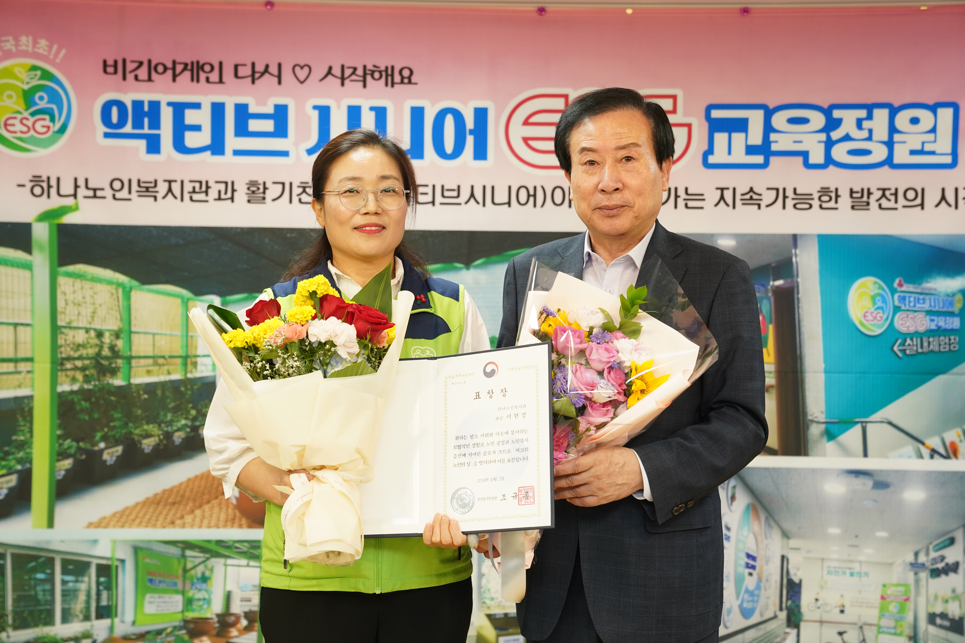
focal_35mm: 51
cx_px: 482
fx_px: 1367
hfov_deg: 38.9
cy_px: 322
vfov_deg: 26.5
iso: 1250
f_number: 4
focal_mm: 51
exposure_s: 1/160
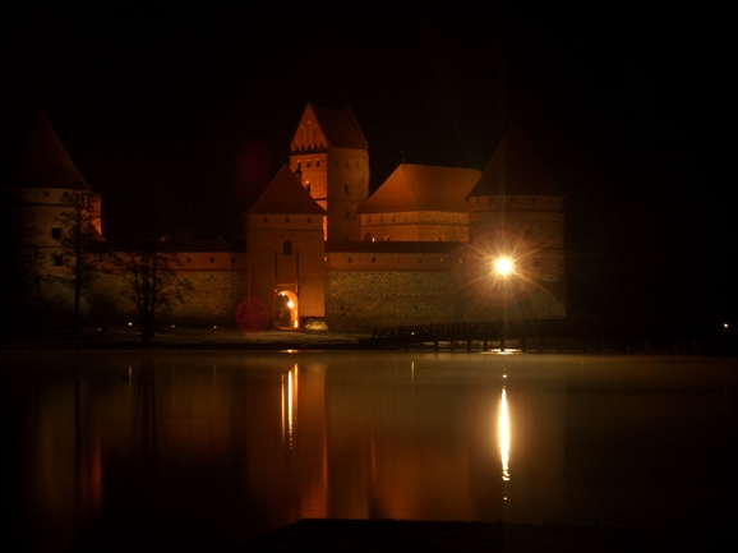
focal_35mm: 108
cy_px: 282
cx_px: 370
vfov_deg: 13.7
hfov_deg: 18.2
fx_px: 2302
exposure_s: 4
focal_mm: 17.4
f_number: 4.8
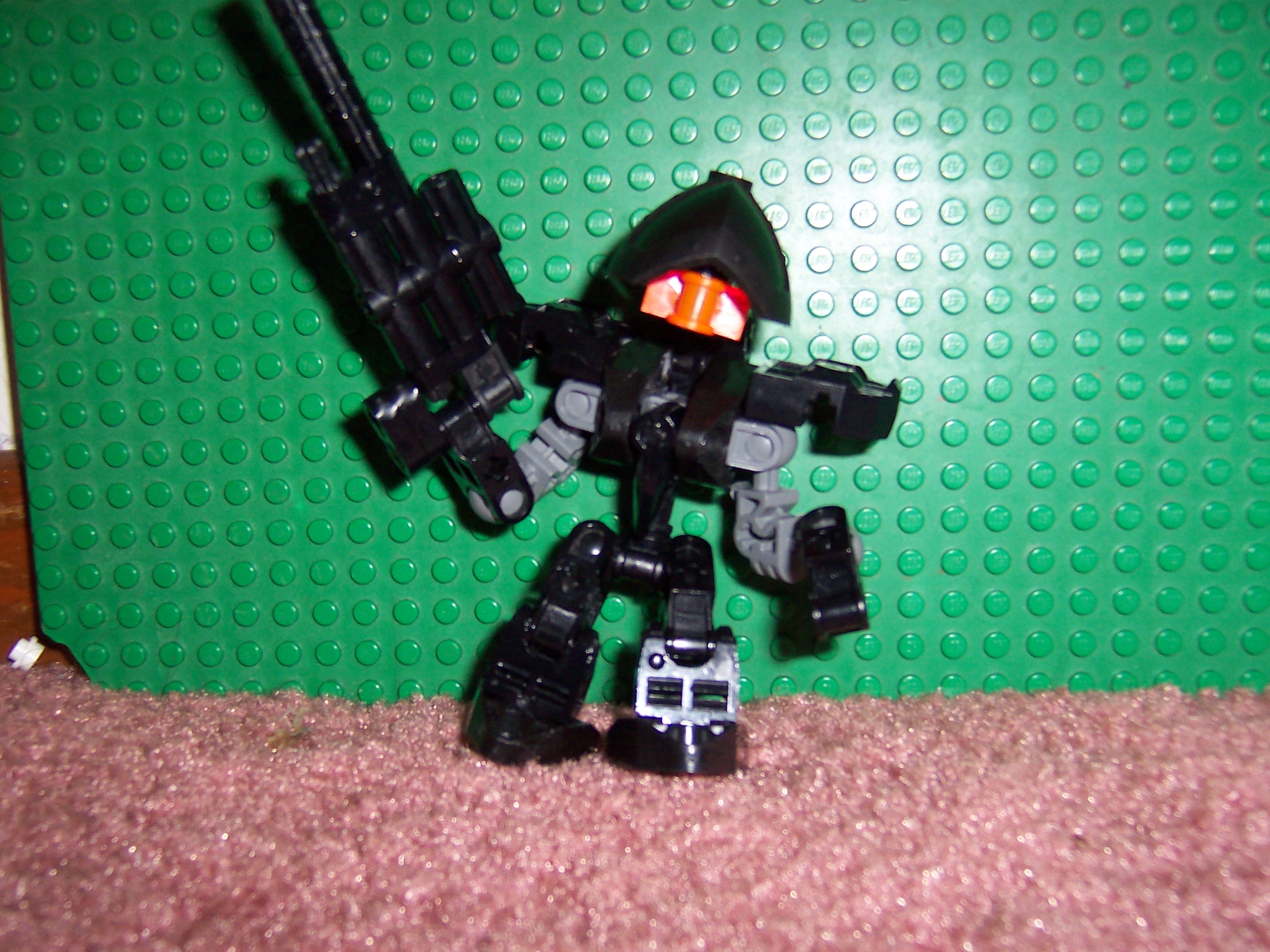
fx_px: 1321
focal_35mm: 36
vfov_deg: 39.7
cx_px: 635
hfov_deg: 51.4
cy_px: 476
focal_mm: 5.6
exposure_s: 1/60
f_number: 2.8
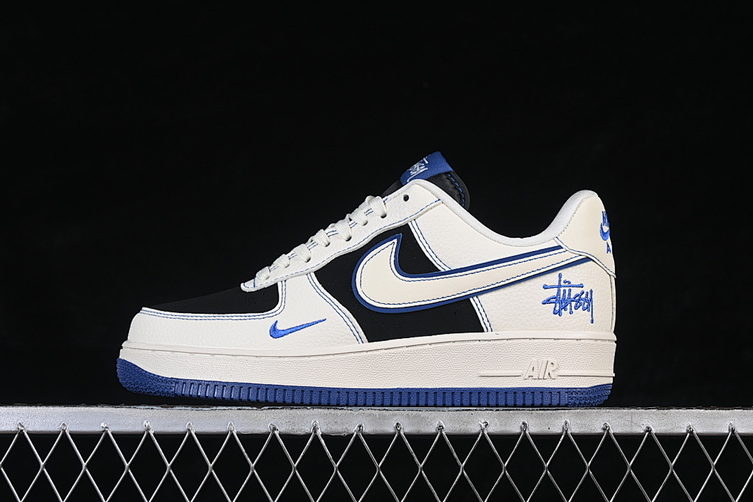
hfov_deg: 27.0
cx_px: 376
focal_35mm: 75
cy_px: 251
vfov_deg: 18.2
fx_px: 1569
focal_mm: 50
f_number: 8
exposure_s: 1/80
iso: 160
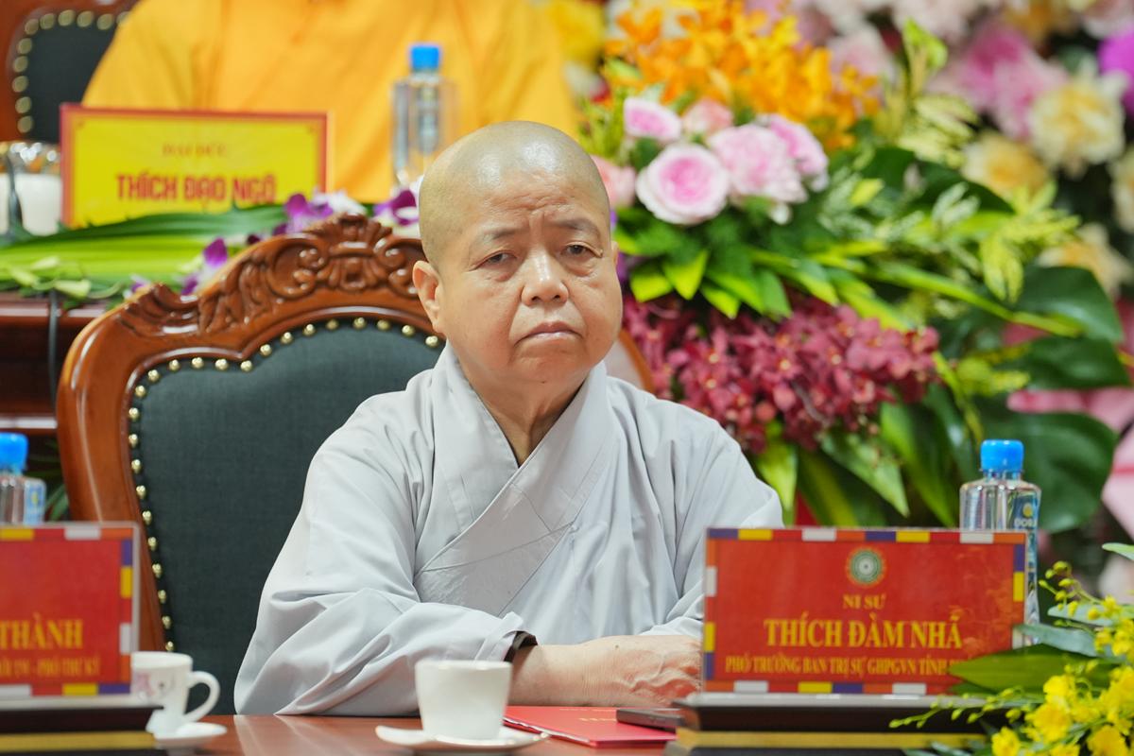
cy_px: 378
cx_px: 567
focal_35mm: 295
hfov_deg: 7.0
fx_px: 9292
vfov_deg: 4.7
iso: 2500
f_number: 2.8
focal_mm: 197
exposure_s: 1/125
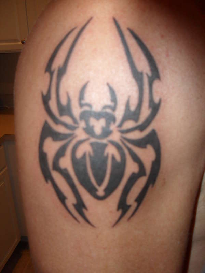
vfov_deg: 52.6
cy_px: 136
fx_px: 276
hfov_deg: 40.7
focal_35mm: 35
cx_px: 102
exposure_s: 1/45
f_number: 3.2
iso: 200
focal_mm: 6.3
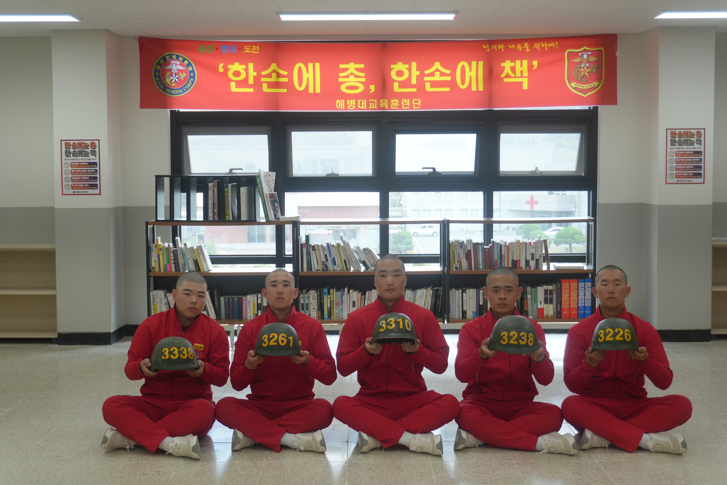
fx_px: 1151
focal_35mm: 57
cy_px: 242
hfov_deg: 35.1
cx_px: 364
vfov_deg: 23.8
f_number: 5.6
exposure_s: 1/160
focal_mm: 38
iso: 500
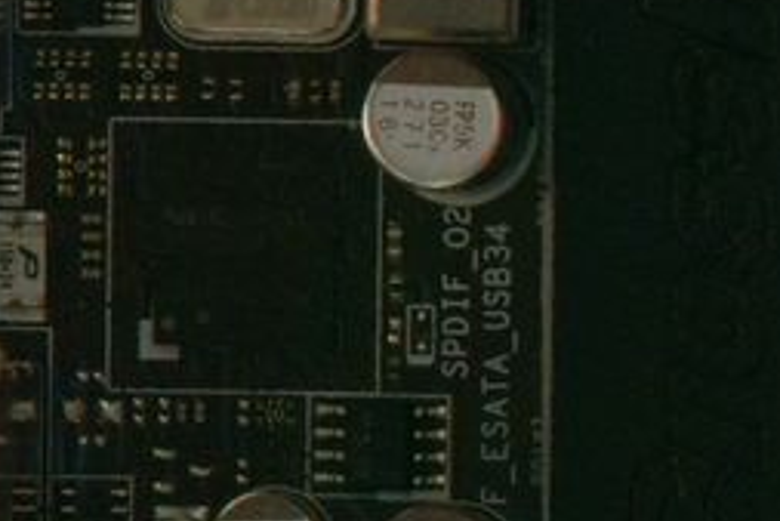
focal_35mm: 1421
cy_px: 692
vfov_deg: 1.0
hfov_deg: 1.4
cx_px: 1394
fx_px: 30805
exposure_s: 5
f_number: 25
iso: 1600
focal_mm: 200
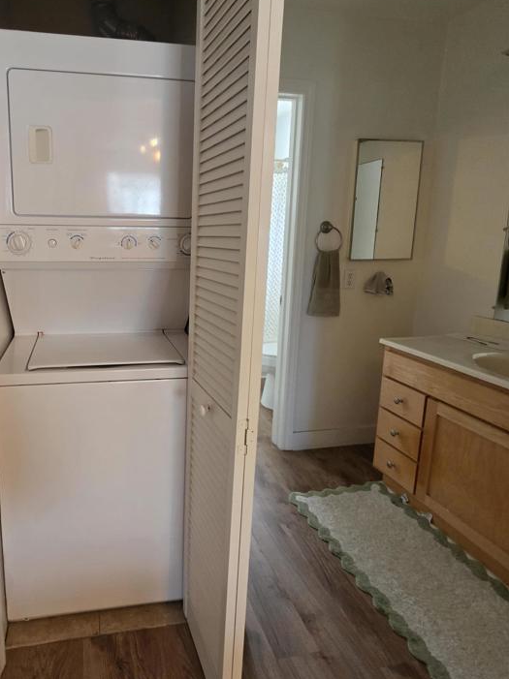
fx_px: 373
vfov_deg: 84.5
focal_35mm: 19
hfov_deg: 65.1
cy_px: 311
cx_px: 138
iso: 400
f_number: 1.9
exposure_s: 1/60
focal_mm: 2.2
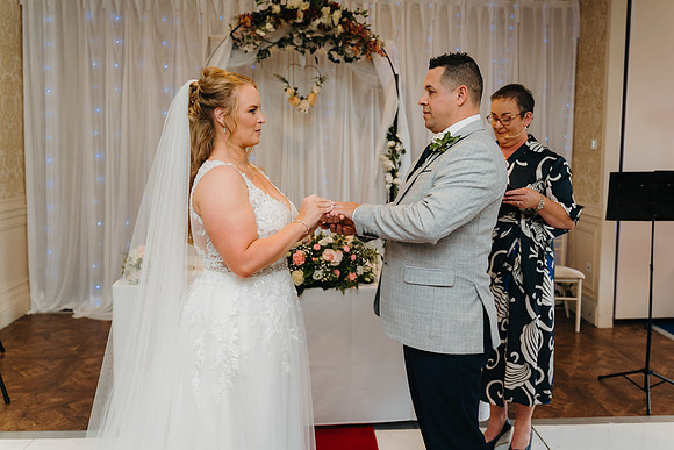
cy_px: 202
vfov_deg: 42.4
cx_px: 372
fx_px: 578
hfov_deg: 60.3
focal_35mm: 31
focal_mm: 28
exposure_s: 1/160
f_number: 2.8
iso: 800
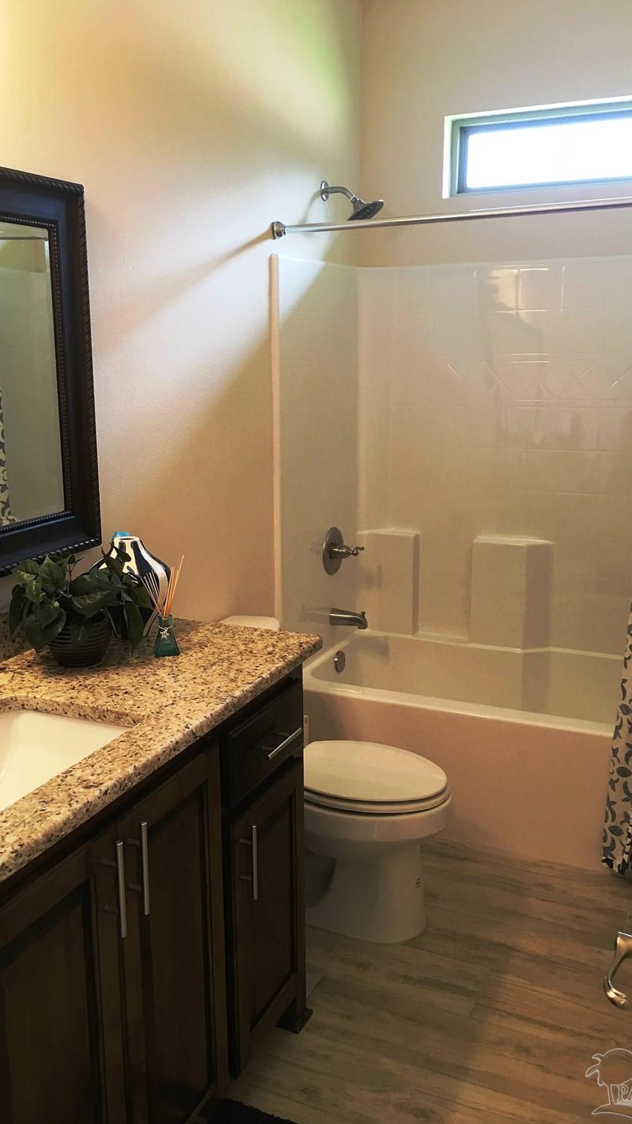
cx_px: 292
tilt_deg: -10.9
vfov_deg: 61.0
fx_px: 954
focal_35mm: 32
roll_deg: +0.4
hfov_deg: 36.6
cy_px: 560
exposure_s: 1/15
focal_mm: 4.15
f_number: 2.2
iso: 40
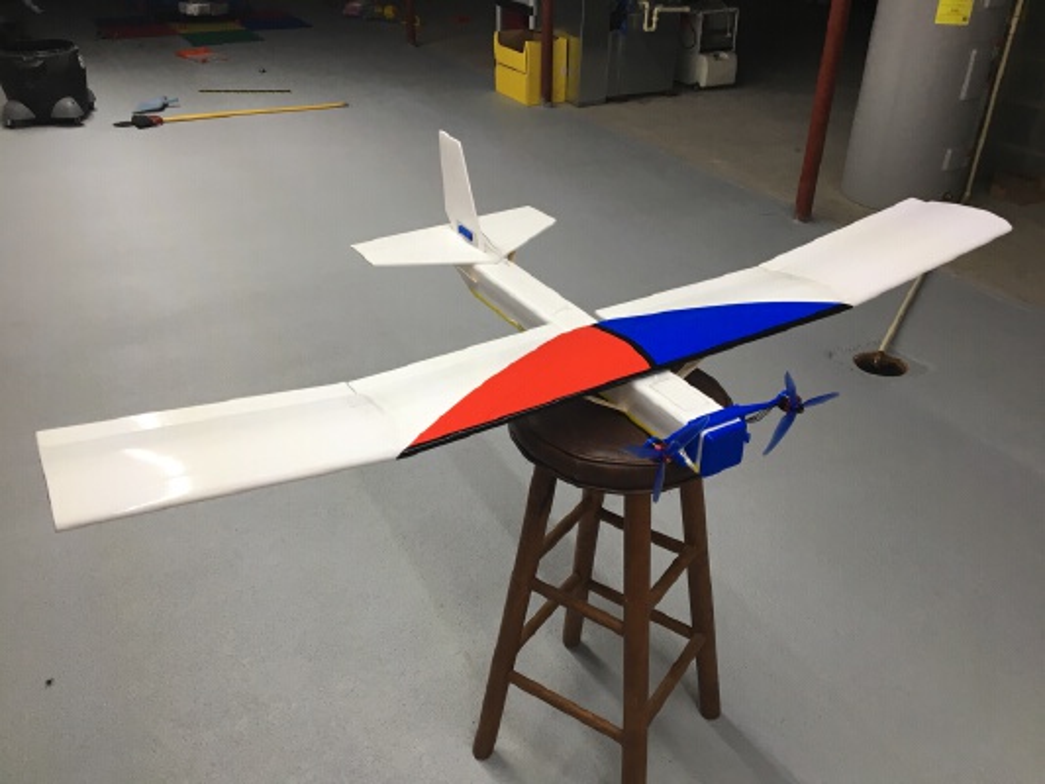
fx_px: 876
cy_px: 392
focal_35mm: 29
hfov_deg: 61.6
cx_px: 522
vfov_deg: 48.2
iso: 25
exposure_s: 1/40
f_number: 2.2
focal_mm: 4.15
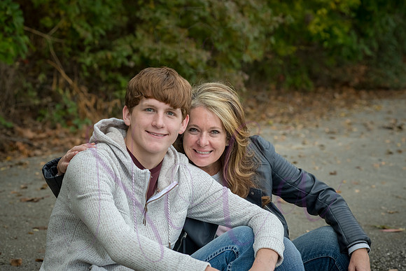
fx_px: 1128
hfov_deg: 20.4
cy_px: 136
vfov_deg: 13.7
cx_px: 203
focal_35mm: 100
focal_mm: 100
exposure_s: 1/640
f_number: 6.3
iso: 800
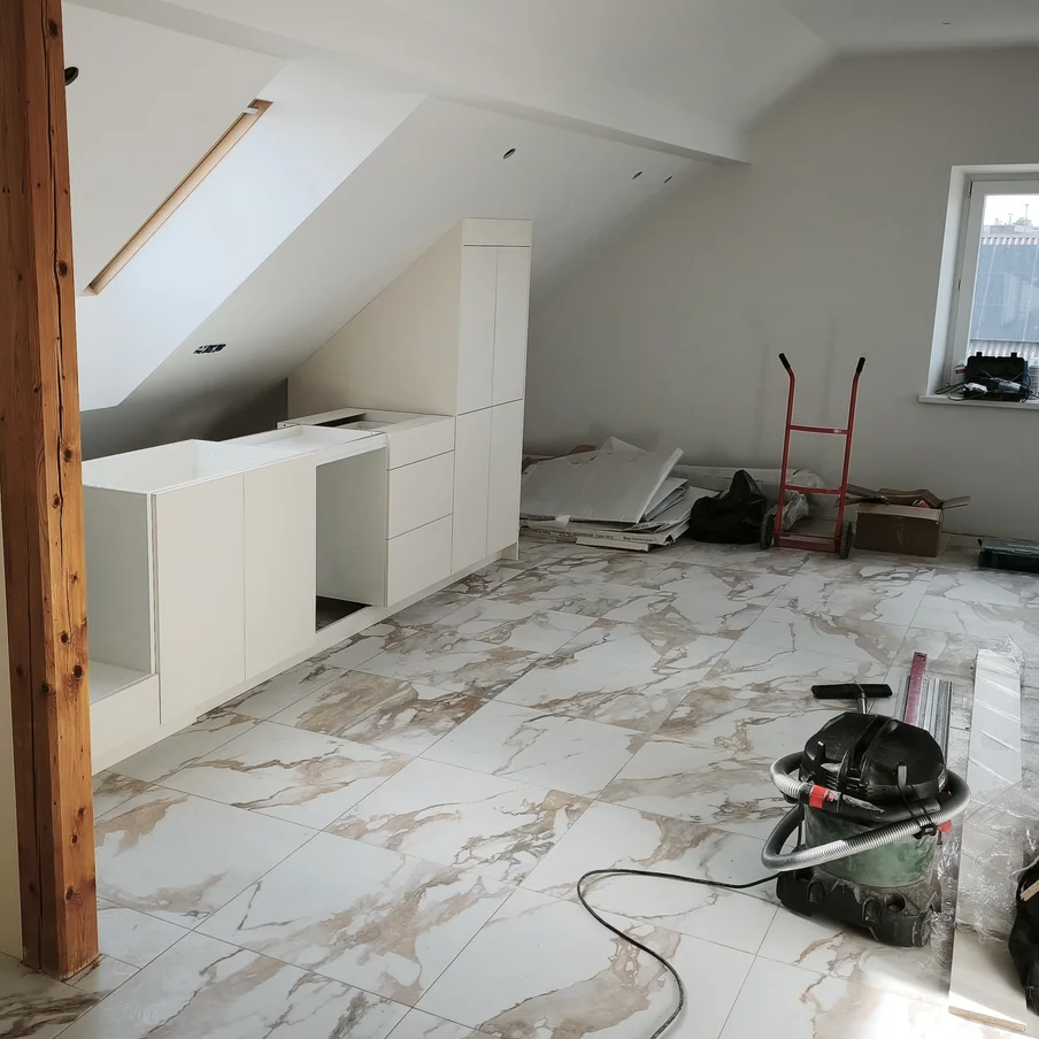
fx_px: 1222
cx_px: 359
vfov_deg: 46.0
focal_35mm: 36
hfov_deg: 45.4
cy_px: 505
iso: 50
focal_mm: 6.45
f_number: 1.62
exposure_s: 1/319
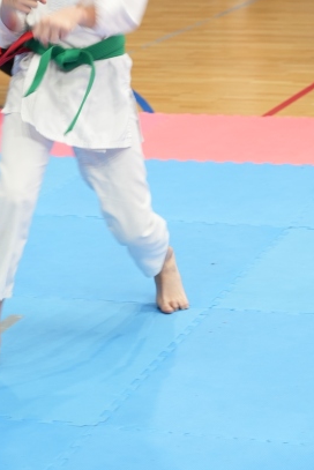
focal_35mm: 134
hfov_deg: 10.2
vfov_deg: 15.2
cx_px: 85
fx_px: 1750
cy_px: 136
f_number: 6.3
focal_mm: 91
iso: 800
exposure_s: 1/50
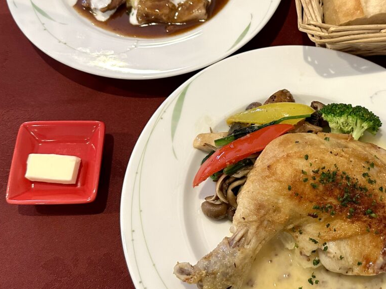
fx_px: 446
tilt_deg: -63.2
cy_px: 119
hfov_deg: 46.4
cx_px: 243
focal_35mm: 40
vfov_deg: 35.9
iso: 320
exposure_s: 1/60
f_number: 1.78
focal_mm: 6.86
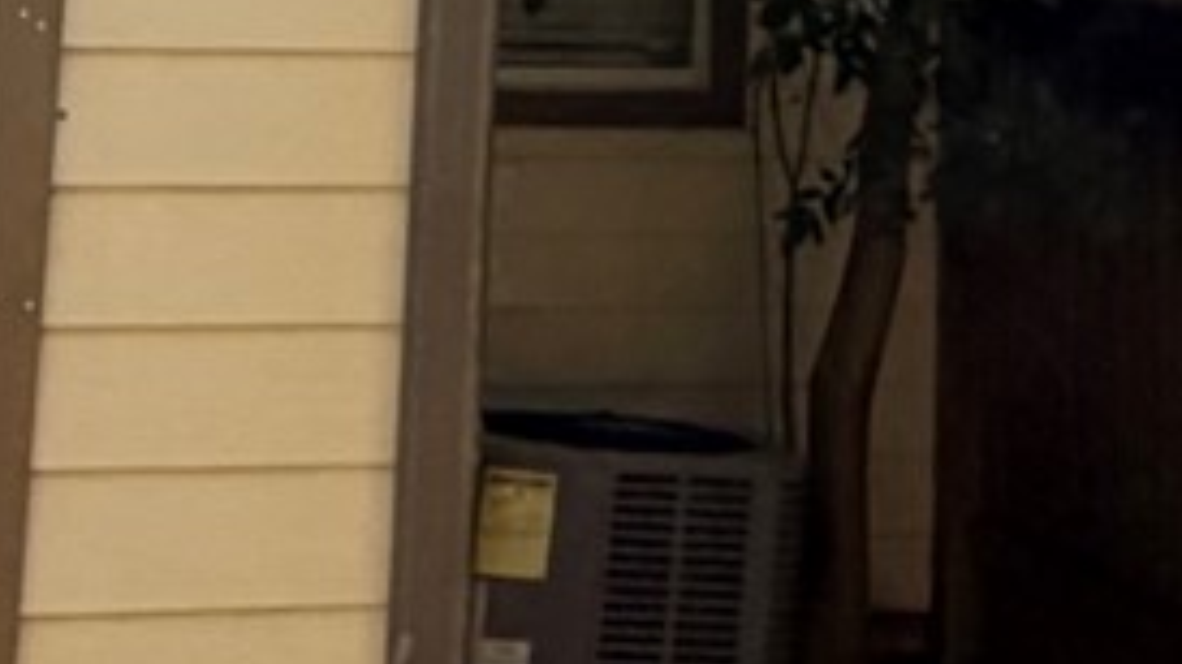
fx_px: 3572
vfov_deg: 9.5
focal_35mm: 114
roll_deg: -0.8
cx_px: 871
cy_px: -914
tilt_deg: +14.0
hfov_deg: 18.7
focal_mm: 2.22
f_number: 2.2
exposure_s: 1/502
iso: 50
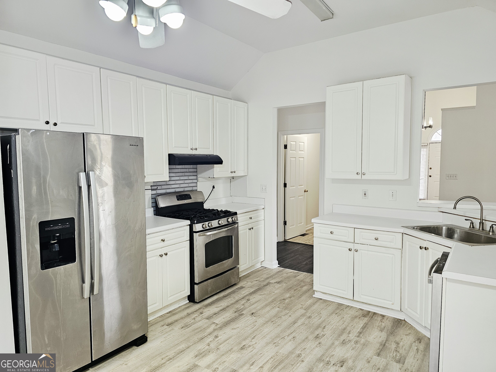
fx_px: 330
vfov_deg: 58.9
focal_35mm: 23
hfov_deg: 73.9
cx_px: 248
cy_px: 186
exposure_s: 1/120
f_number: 1.7
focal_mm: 6.3
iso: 160
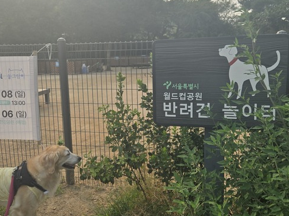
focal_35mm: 34
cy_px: 99
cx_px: 132
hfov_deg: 53.9
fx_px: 284
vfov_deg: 41.7
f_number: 1.8
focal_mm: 5.4
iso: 50
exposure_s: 1/2921
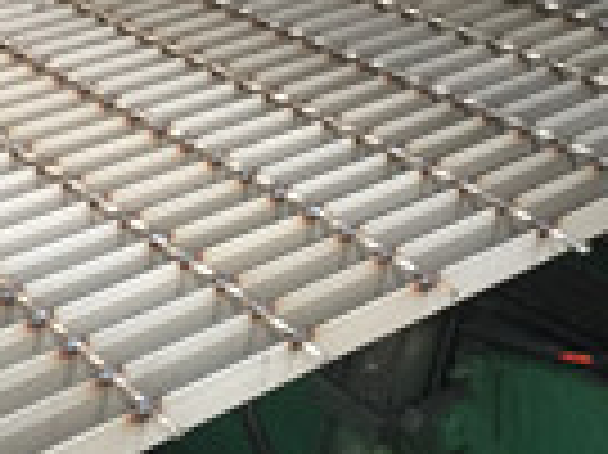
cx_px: 284
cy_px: -27
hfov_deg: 22.8
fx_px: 1509
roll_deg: +0.4
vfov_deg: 16.7
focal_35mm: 86
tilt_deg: -17.5
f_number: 2.2
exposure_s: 1/17
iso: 80
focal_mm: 4.15
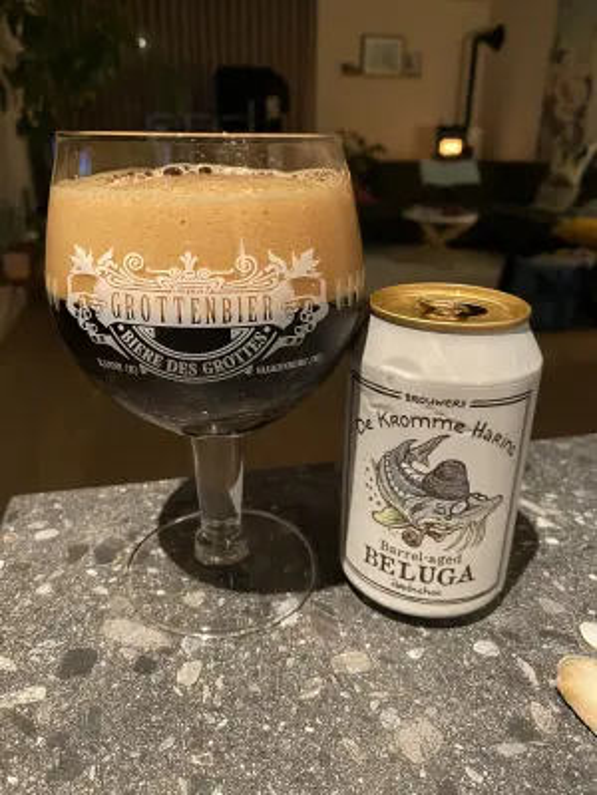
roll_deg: +0.2
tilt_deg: -22.3
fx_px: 598
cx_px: 298
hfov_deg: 53.1
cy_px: 398
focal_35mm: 26
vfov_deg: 67.3
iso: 500
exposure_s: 1/33
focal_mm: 4.25
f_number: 1.8
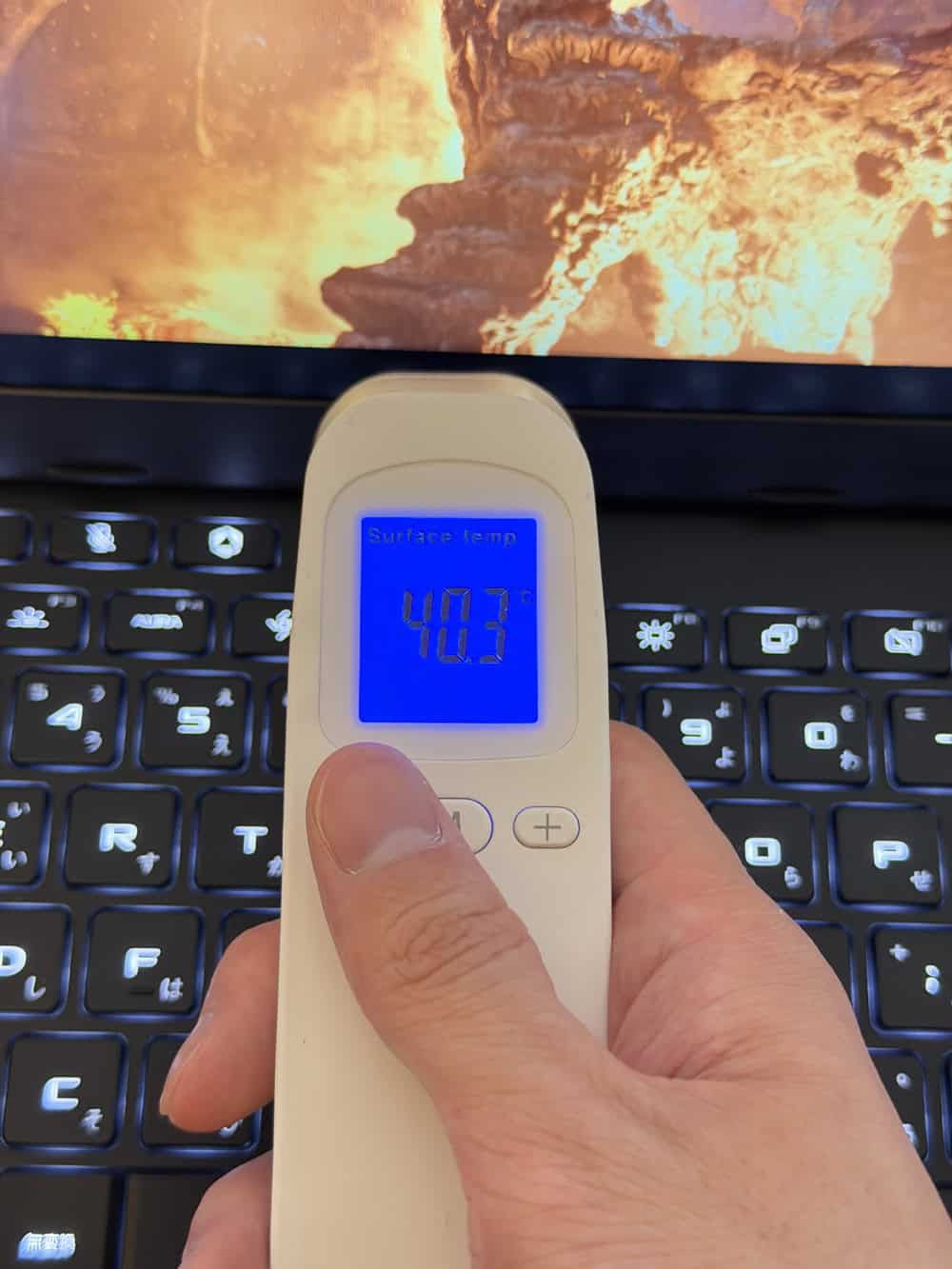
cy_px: 634
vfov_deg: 39.7
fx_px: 1760
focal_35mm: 48
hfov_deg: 30.3
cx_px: 476
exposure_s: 1/40
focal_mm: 6.8
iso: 400
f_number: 1.8
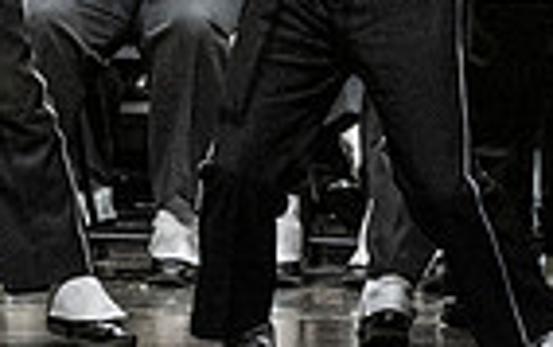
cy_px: -242
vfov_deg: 1.4
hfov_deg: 2.2
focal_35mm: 933
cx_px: -350
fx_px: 14072
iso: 4000
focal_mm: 150
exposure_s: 1/500
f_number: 4
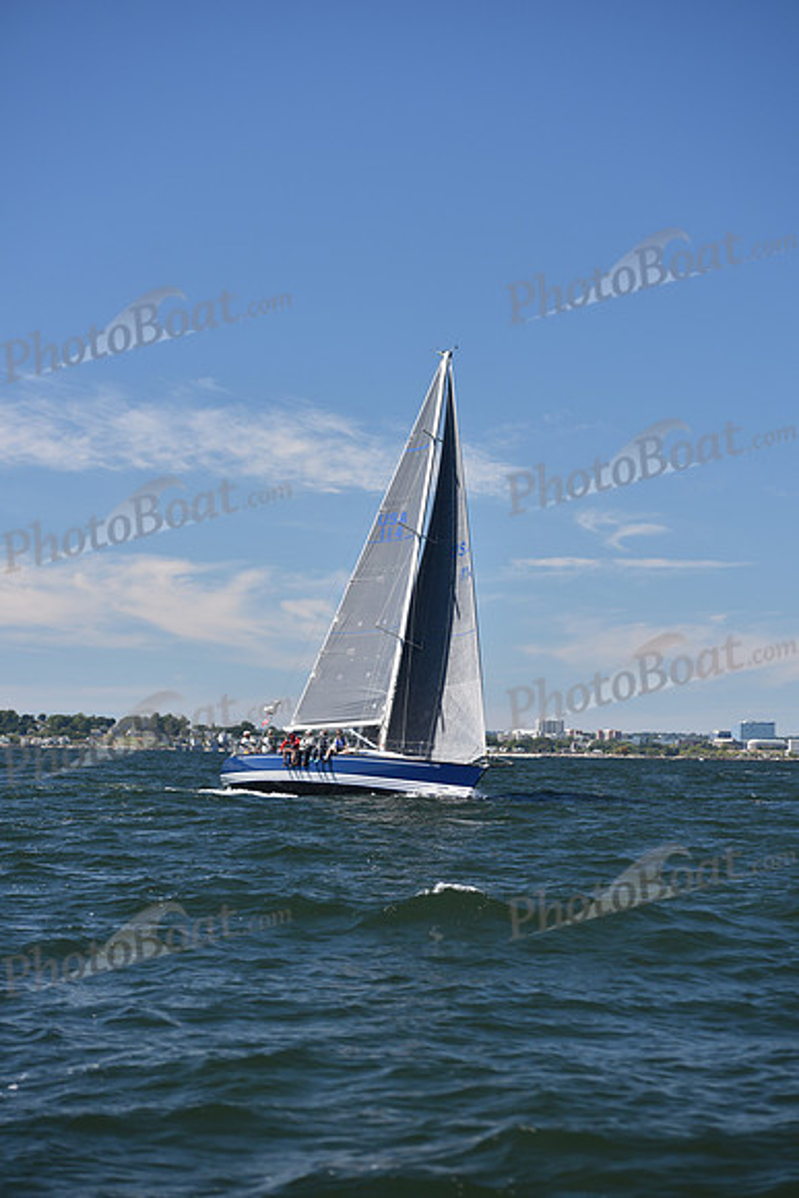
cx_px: 400
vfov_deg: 22.6
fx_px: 2994
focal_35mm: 90
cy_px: 599
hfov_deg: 15.2
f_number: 4
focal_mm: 90
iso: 200
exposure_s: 1/800
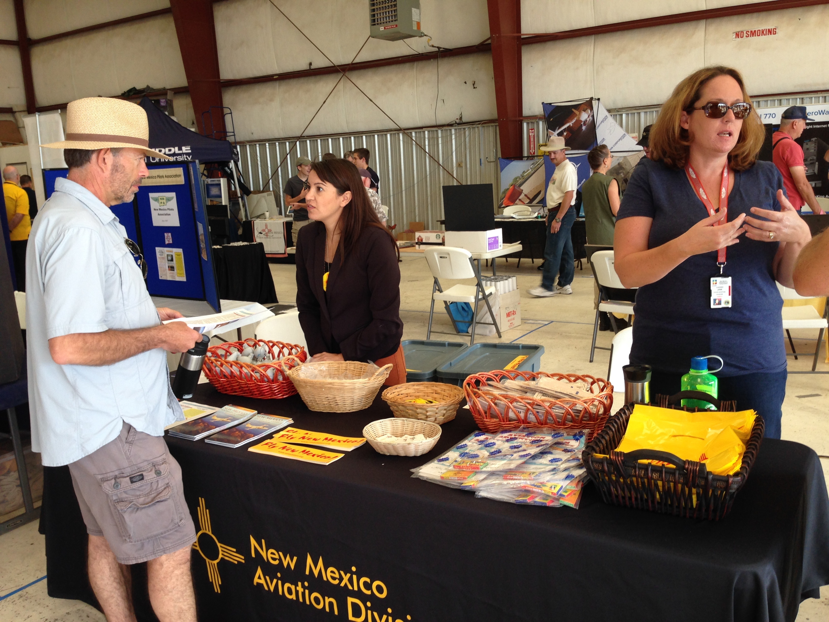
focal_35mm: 33
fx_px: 790
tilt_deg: -10.8
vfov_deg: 42.9
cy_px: 311
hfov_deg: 55.4
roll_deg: +2.5
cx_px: 414
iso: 50
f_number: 2.4
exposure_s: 1/40
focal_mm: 4.12
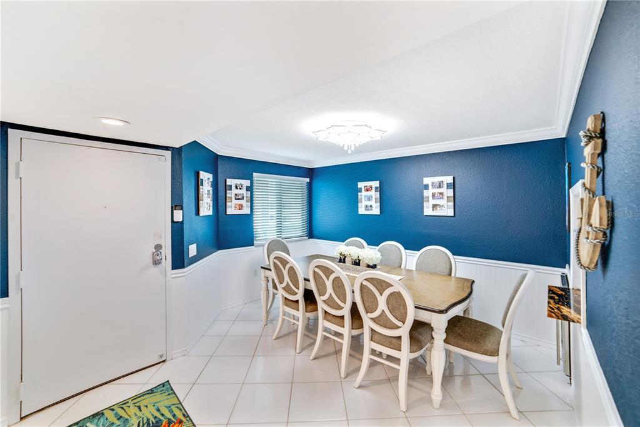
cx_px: 320
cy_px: 214
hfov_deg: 104.2
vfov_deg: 81.2
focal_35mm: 14
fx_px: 249
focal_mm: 14
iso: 100
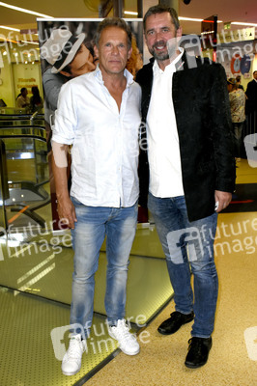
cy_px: 193
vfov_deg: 49.6
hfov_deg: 34.2
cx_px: 128
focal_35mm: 39
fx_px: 418
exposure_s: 1/60
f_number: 6.3
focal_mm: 26
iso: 1600
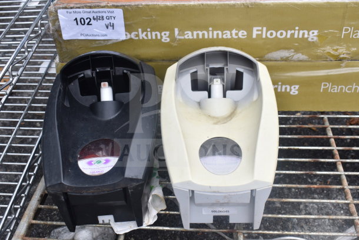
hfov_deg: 47.9
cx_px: 180
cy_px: 120
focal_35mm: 40
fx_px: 404
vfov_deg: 33.0
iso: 200
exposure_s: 1/125
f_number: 5.6
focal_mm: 27
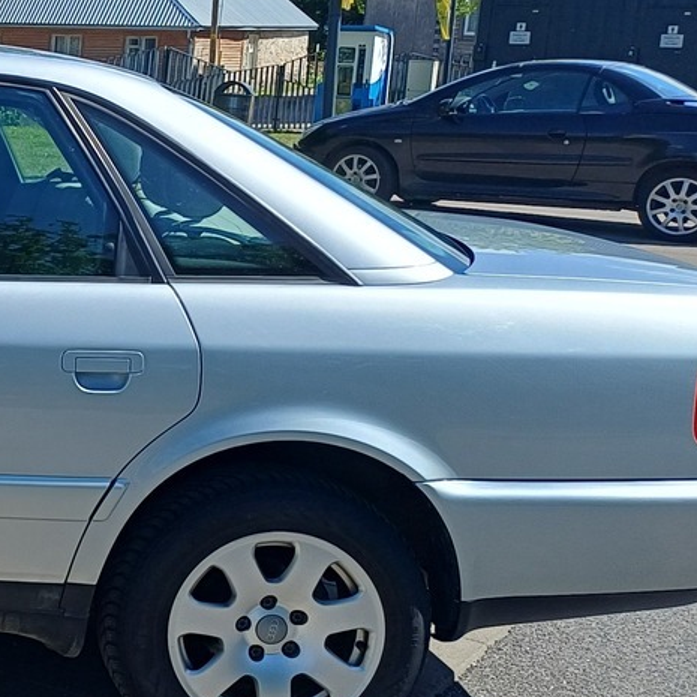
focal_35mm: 76
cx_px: -354
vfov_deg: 22.7
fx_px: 1731
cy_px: 298
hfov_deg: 19.7
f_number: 1.8
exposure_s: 1/962
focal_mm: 4.65
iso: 50
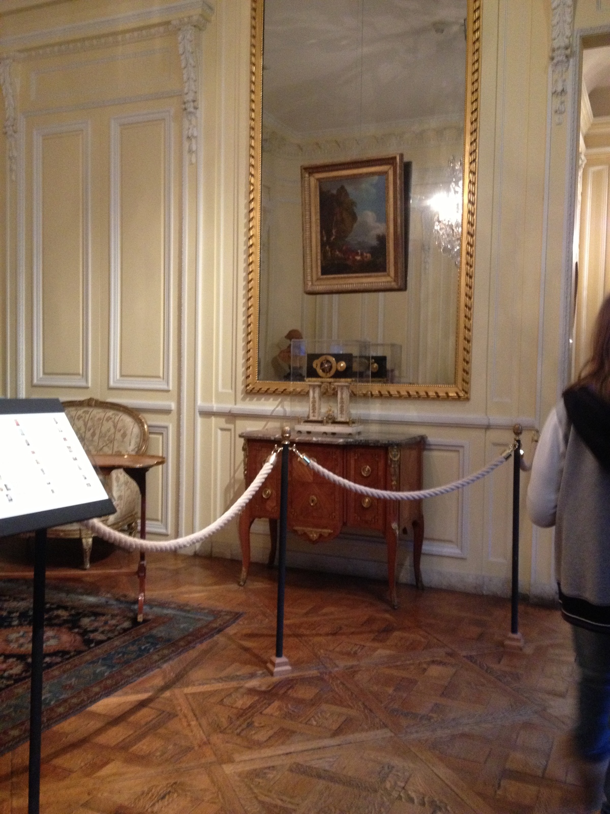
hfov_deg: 40.7
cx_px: 305
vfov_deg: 52.6
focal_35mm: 35
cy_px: 407
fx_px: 822
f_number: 2.4
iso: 400
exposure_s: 1/15
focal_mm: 4.28
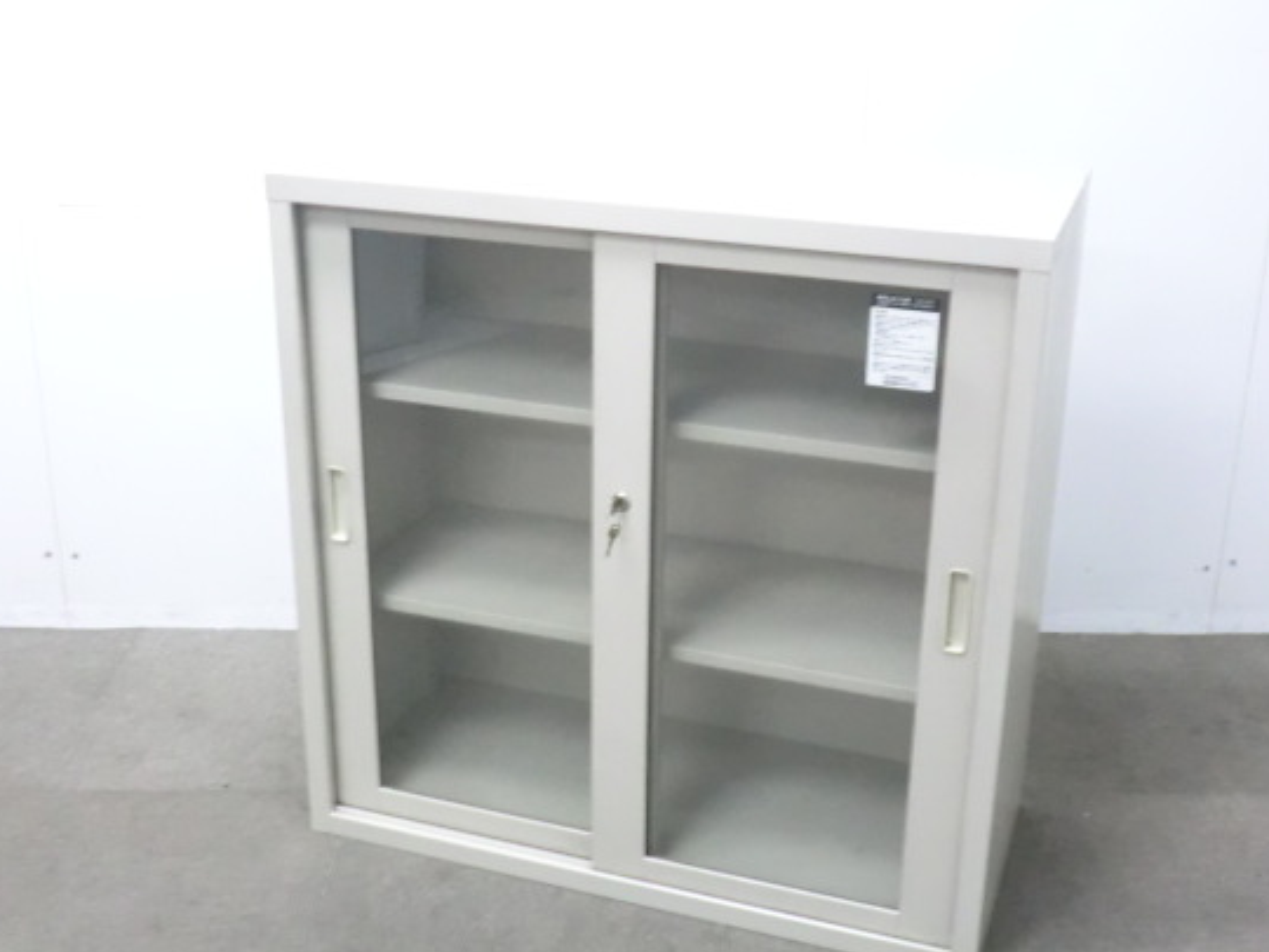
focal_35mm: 45
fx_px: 1650
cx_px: 660
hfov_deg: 42.1
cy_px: 444
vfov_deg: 32.2
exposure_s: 1/30
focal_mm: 6.9
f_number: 3.9
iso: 800
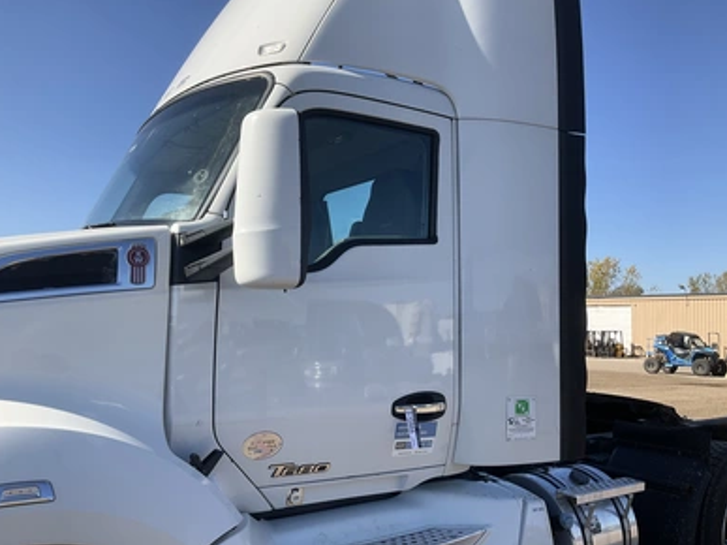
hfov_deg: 60.0
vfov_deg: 46.8
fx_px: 630
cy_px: 272
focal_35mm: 30
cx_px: 364
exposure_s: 1/1342
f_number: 1.8
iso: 25
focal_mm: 3
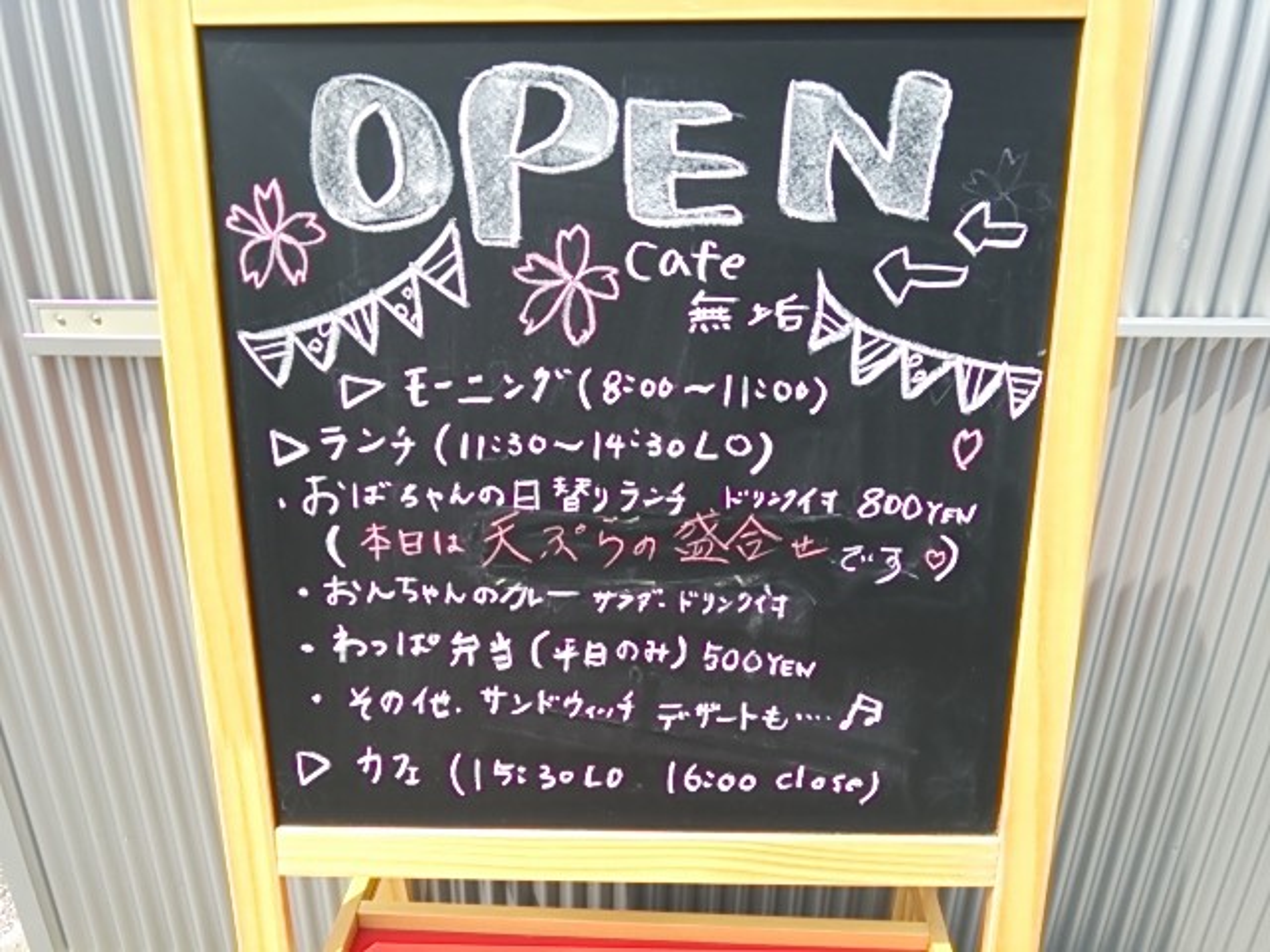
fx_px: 1027
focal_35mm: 28
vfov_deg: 49.7
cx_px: 635
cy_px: 476
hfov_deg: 63.4
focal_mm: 4.21
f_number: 2.5
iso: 32
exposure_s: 1/355
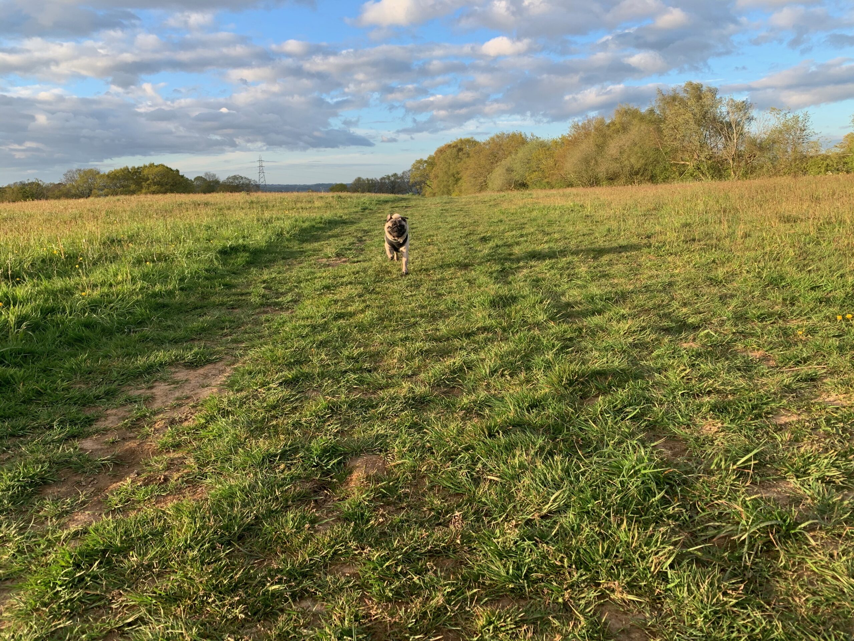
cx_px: 427
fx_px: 641
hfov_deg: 67.3
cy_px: 320
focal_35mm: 26
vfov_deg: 53.1
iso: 25
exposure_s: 1/463
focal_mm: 4.25
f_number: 1.8
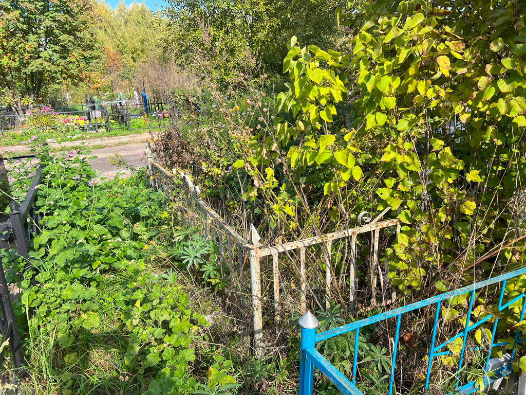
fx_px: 395
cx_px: 263
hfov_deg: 67.3
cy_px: 198
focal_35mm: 26
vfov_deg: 53.1
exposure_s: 1/1266
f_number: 1.5
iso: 50
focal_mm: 5.7
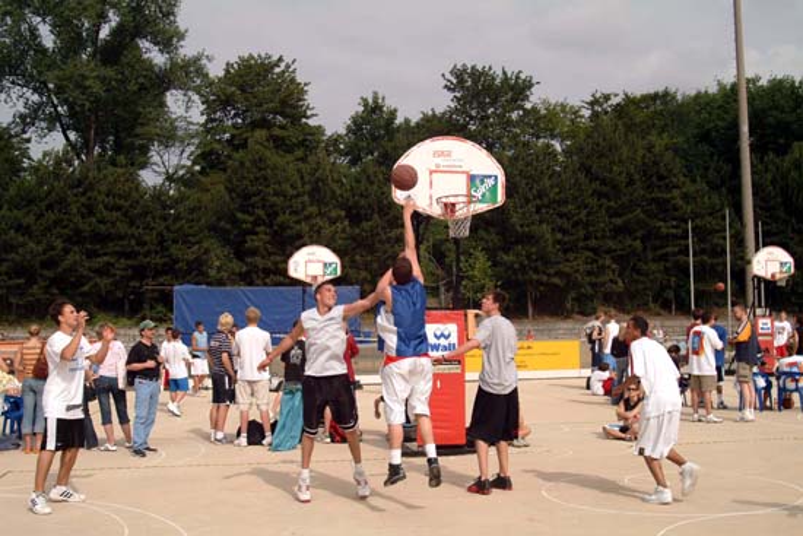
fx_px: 870
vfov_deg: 34.2
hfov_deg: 49.5
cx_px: 402
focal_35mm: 39
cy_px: 268
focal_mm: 26
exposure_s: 1/500
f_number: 11
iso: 200
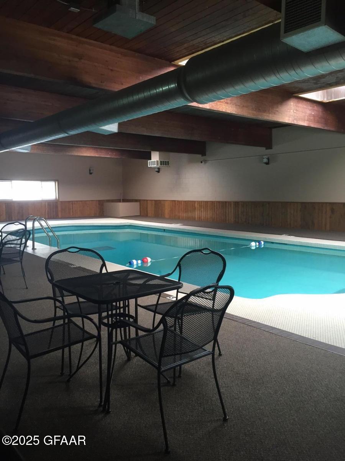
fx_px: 385
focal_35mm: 29
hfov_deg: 48.2
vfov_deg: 61.7
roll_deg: -0.6
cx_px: 172
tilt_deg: -5.6
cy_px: 230
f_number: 2.2
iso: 80
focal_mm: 4.15
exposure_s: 1/30
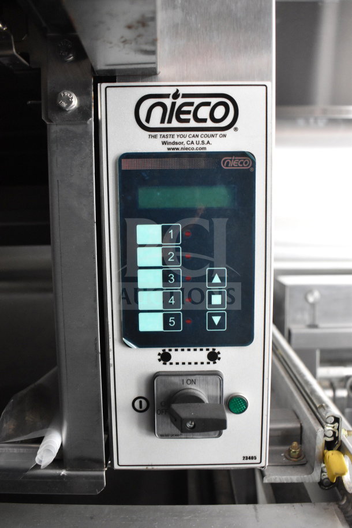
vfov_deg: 61.9
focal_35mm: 30
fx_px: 440
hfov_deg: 43.6
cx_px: 176
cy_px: 264
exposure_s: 1/30
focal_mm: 20
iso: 3600
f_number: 3.5
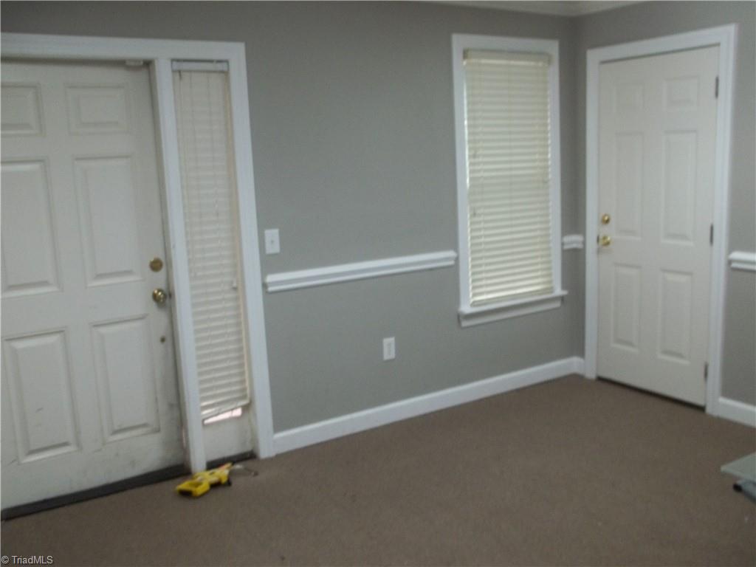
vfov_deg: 42.9
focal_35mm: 33
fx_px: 721
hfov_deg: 55.4
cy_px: 284
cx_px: 378
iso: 160
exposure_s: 1/30
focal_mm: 5.9
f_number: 3.3
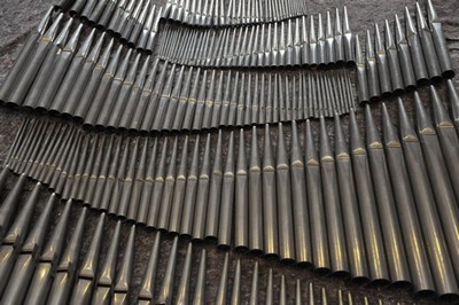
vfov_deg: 28.9
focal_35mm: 46
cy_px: 152
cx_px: 230
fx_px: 592
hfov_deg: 42.4
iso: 3200
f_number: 4.5
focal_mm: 31
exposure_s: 1/30
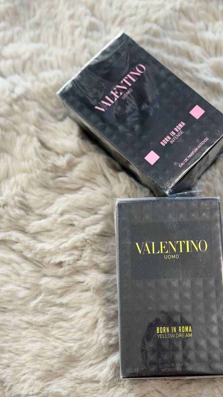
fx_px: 558
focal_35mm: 53
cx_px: 141
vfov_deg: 39.2
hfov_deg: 22.6
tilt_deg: -72.4
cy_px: 198
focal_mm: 6.76
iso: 80
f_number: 1.78
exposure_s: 1/50
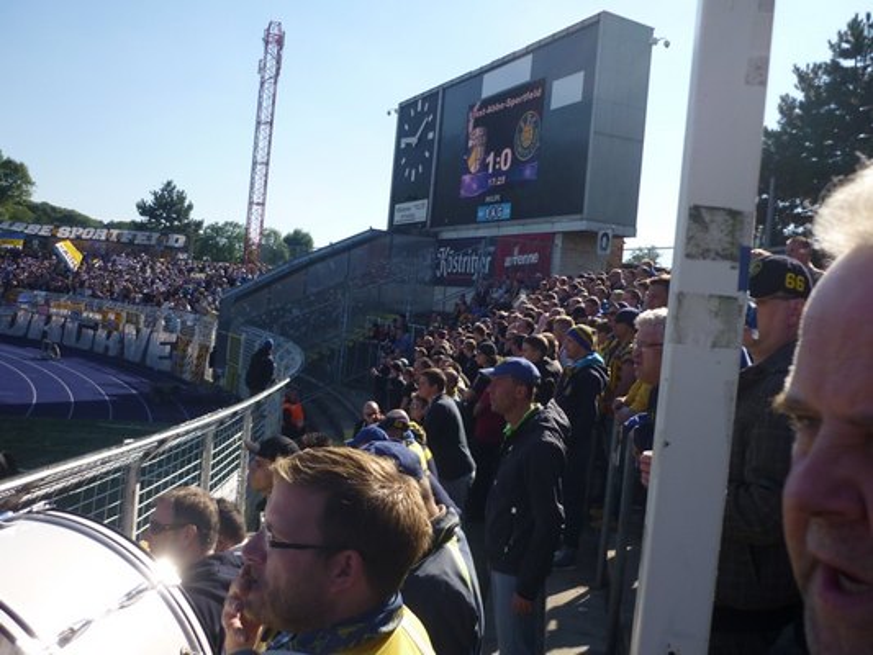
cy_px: 328
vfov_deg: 43.0
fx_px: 832
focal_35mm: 33
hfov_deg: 55.3
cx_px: 436
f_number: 8
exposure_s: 1/160
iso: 80
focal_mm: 5.5
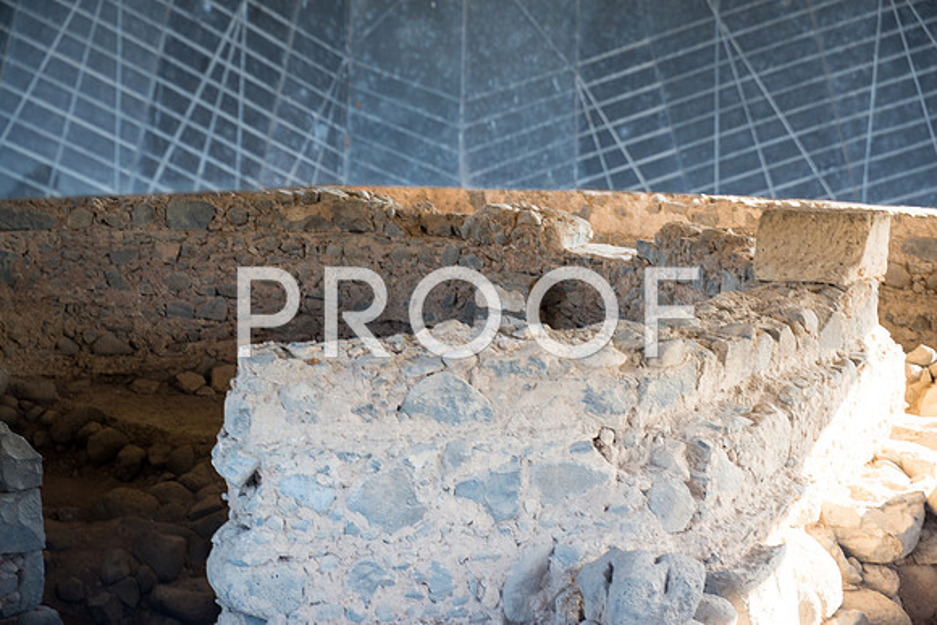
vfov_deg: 19.5
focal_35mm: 70
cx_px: 468
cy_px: 312
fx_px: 1822
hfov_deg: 28.8
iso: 100
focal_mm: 70
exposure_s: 1/40
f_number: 2.8
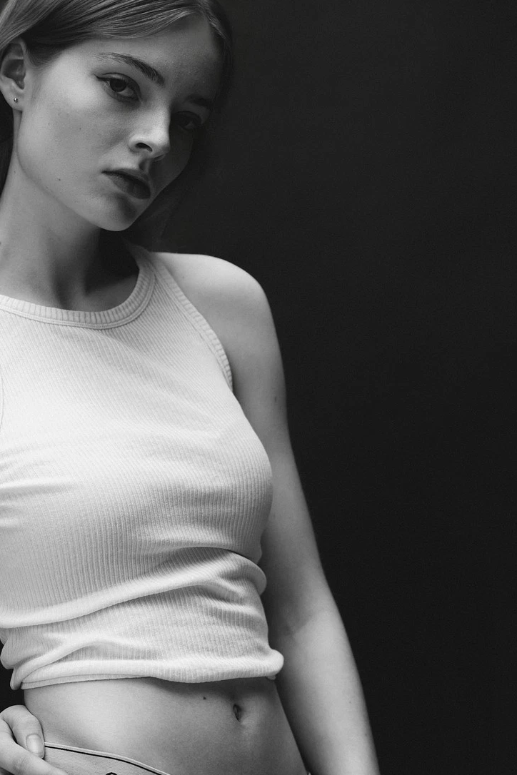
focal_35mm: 76
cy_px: 402
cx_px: 161
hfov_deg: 17.9
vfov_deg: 26.6
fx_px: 1637
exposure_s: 1/160
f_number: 4
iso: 100
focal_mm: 55
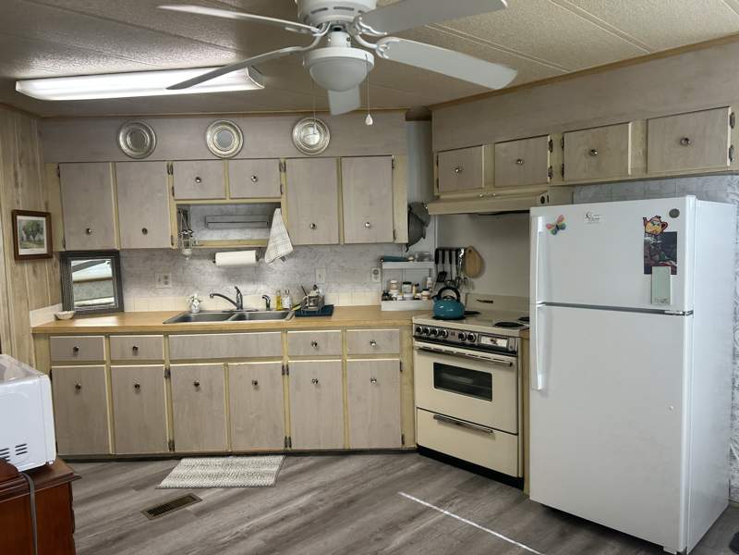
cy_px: 278
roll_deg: +2.3
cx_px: 370
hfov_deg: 67.3
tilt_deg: -4.3
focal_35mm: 26
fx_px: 555
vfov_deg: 53.1
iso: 80
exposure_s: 1/120
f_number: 1.5
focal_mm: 5.7
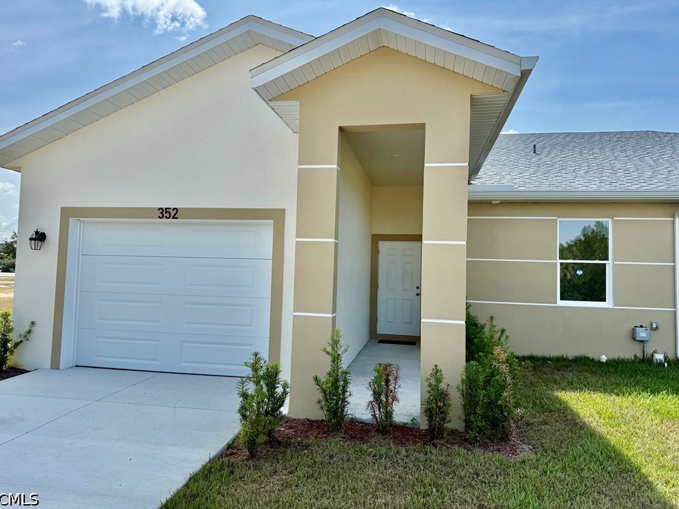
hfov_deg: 69.4
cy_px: 245
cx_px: 327
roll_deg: -2.1
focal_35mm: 25
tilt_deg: +3.5
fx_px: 490
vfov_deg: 54.9
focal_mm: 6.76
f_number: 1.78
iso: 125
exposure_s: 1/4673
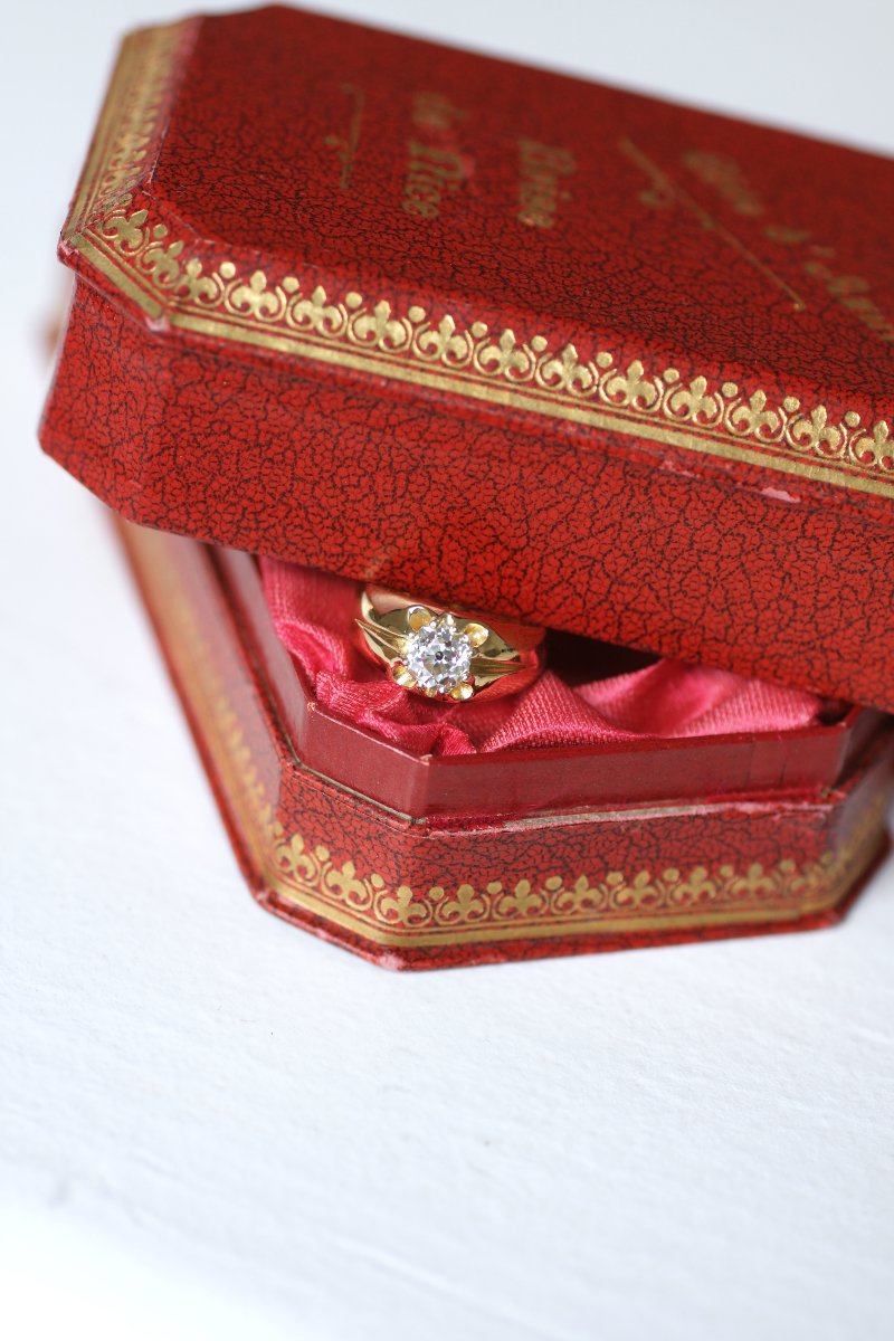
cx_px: 447
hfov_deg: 13.0
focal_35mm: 105
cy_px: 670
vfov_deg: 19.5
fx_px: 3911
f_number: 2.8
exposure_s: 1/125
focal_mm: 70
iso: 200
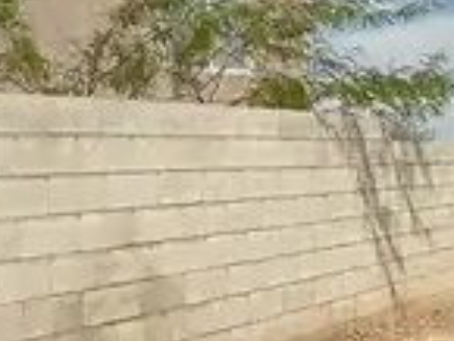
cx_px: 607
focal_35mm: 80
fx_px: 1050
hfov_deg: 21.7
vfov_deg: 18.4
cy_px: 235
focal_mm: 3
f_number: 1.8
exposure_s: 1/749
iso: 25
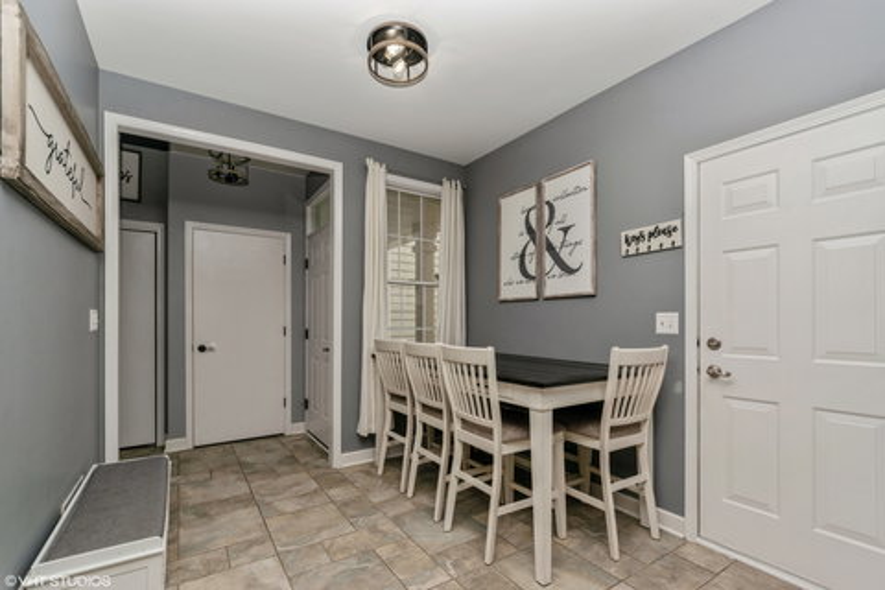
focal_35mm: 15
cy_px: 295
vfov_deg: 77.3
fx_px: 369
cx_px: 442
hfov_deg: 100.4
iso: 200
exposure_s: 1/200
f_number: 5.6
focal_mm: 10
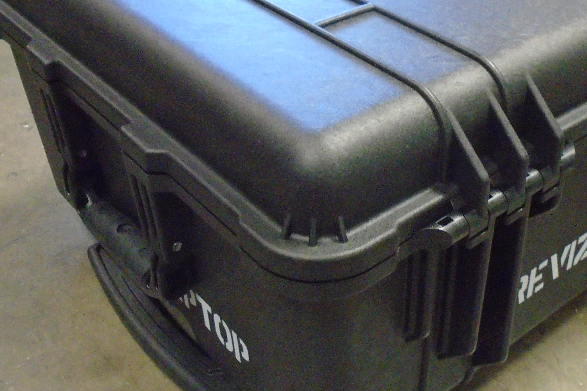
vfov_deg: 28.1
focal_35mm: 48
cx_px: 395
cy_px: 175
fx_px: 783
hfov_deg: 40.6
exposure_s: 1/60
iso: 800
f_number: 3.2
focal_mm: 4.6
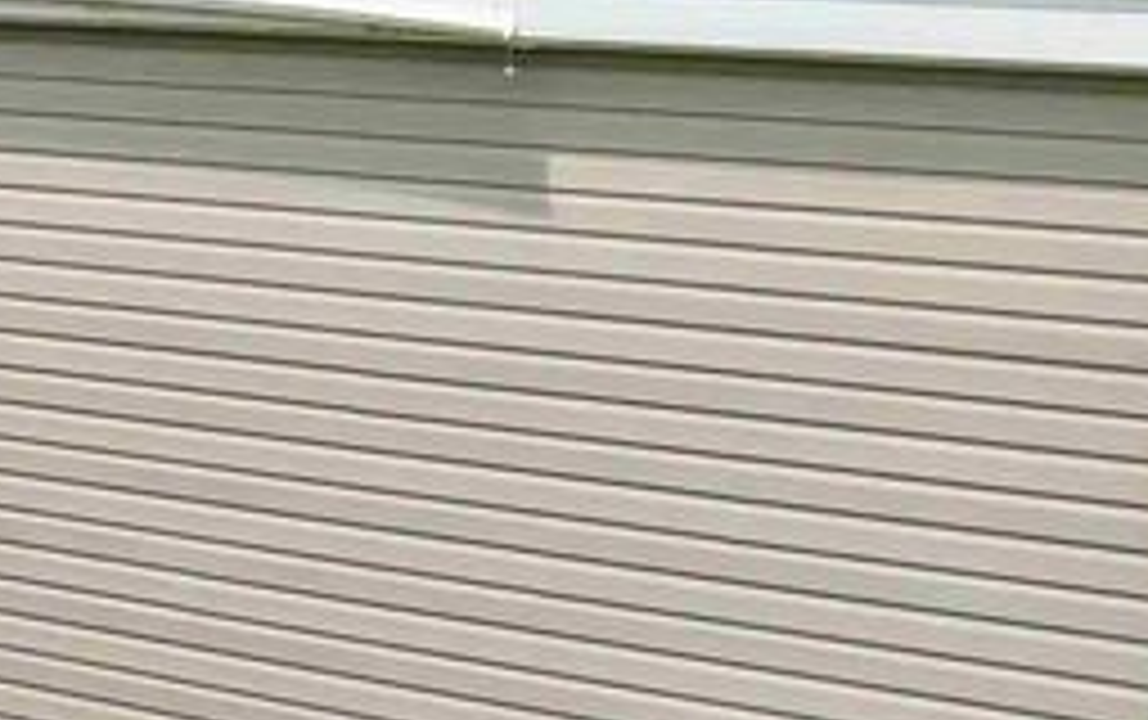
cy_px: 351
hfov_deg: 18.3
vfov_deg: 12.9
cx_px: -540
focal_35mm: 102
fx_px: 3195
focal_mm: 8.67
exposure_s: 1/4000
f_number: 1.8
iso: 200
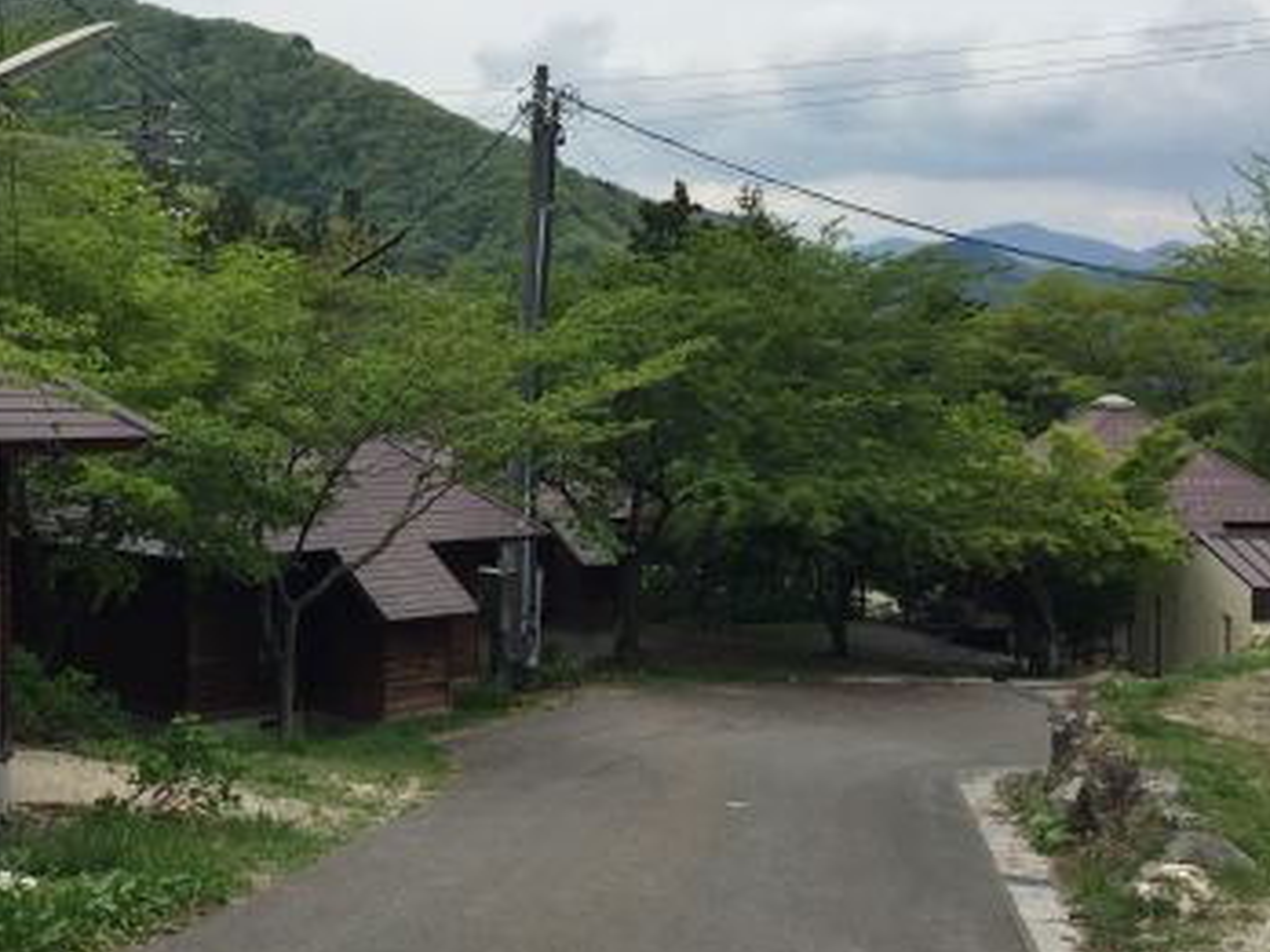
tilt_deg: -2.4
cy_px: 452
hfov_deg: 37.0
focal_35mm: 50
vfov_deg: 29.1
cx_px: 274
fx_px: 1834
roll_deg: -1.1
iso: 32
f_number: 2.2
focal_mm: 4.15
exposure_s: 1/1980
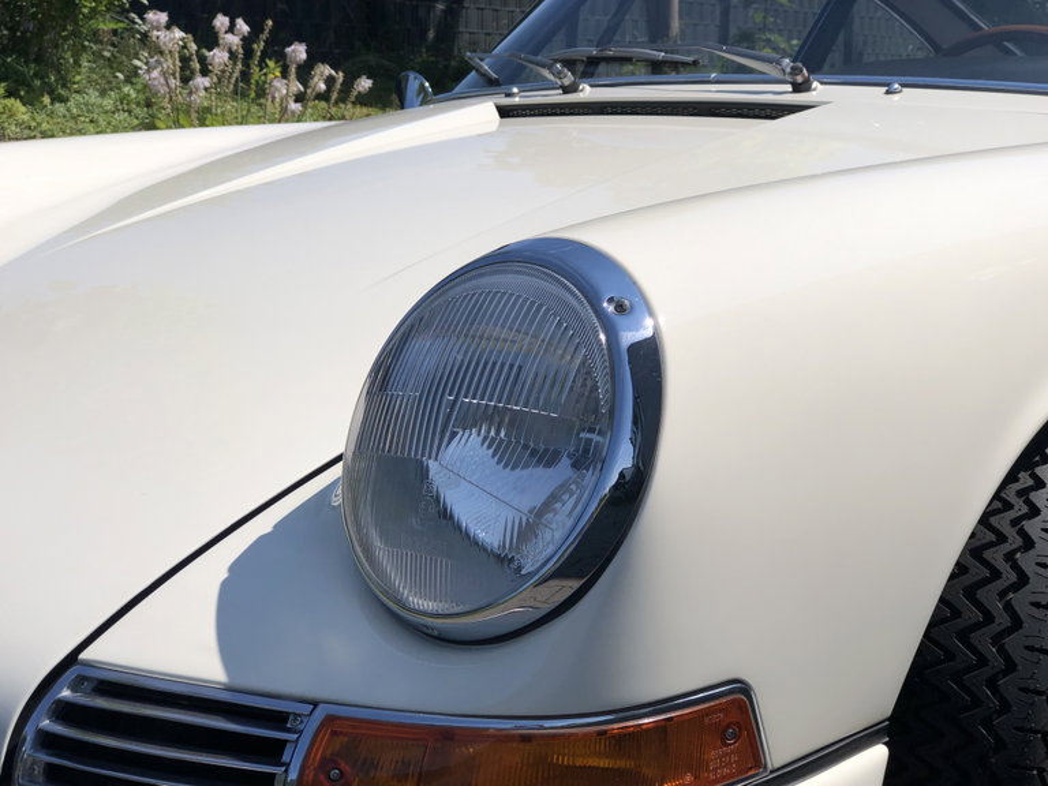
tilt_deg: -10.5
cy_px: 393
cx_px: 524
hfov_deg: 33.8
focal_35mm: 57
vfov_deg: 25.7
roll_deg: -0.9
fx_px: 1726
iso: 20
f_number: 2.8
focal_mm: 6.6
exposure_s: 1/1919
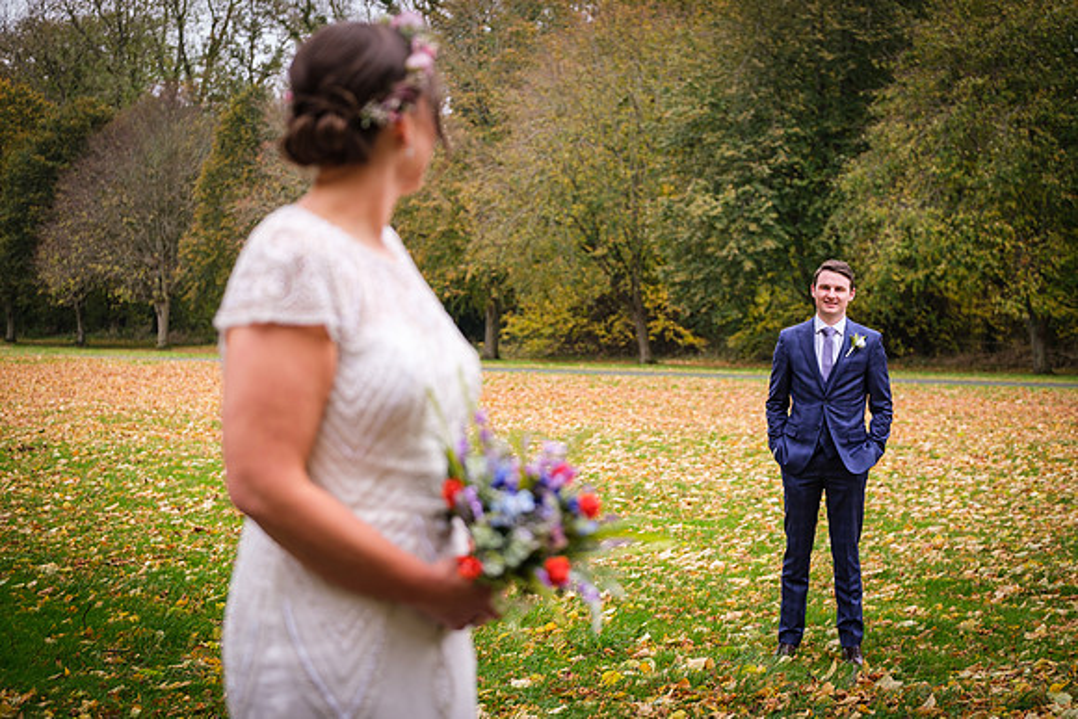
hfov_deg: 25.6
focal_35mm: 79
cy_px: 371
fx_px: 2370
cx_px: 564
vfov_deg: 17.3
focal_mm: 50
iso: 200
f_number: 2.8
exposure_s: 1/125
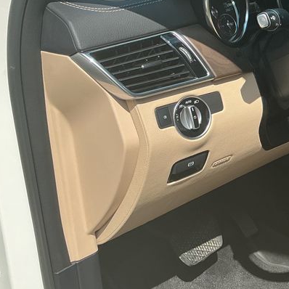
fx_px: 623
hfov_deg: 23.7
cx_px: 352
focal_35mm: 66
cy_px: 133
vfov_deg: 26.1
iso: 25
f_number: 1.8
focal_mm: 3
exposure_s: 1/700
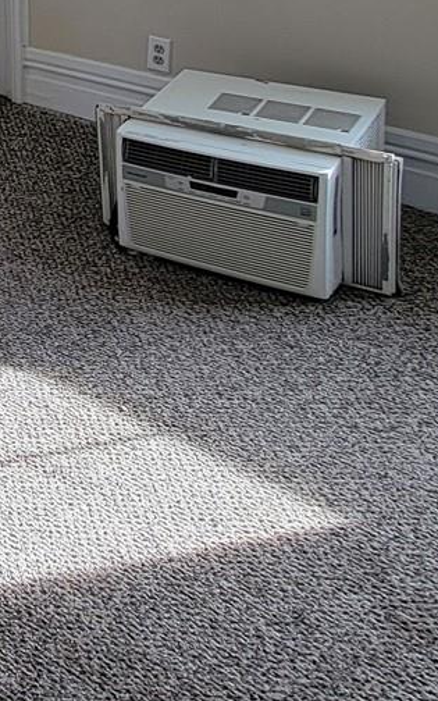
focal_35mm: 56
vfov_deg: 31.6
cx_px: -587
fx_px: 1070
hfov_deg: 15.0
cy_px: -96
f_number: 2.2
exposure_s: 1/120
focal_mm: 2.2
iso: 50
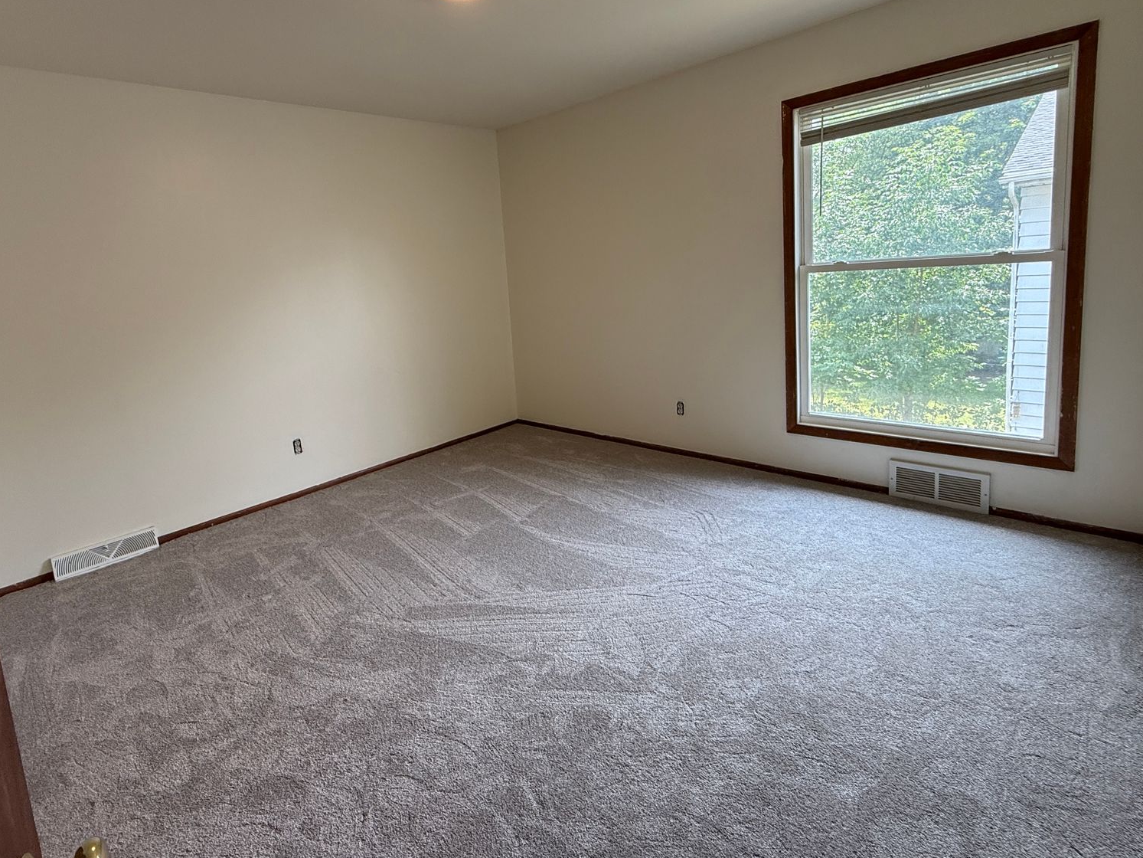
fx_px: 594
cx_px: 500
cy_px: 350
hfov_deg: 87.3
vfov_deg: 71.0
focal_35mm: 18
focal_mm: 2.22
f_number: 2.2
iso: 125
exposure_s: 1/120
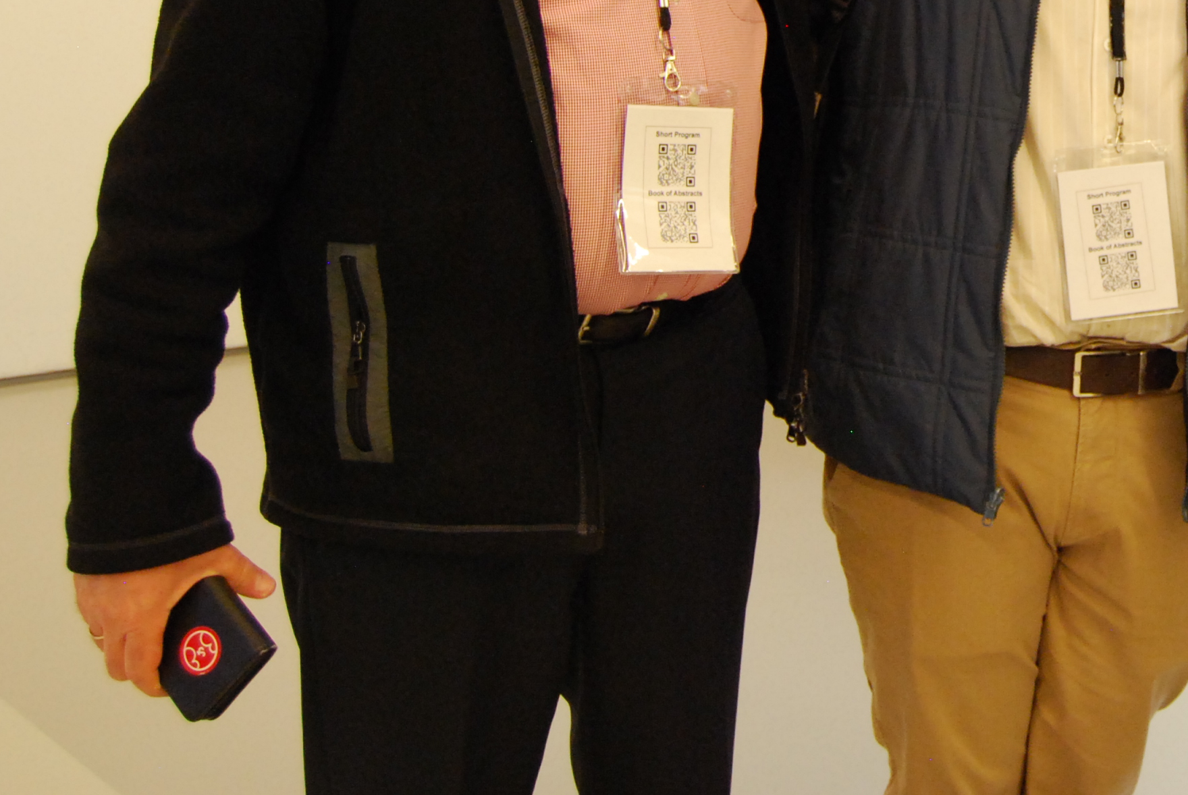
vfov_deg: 19.8
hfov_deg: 28.5
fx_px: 2180
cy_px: -59
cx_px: 1198
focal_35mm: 66
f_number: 3.8
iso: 900
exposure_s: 1/30
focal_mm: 20
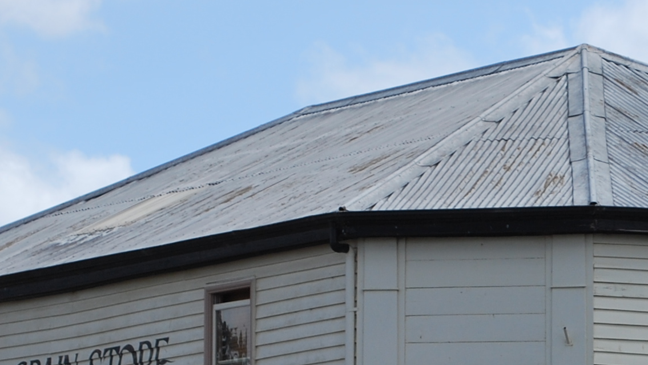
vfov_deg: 4.4
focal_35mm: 279
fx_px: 4795
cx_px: 596
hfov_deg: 7.7
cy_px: 322
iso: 100
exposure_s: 1/320
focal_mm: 52
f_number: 9
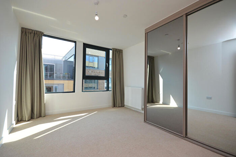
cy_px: 78
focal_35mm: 15
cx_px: 118
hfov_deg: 100.4
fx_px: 98
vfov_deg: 77.3
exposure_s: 1/200
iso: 400
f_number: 7.1
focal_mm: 10
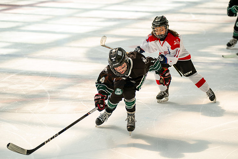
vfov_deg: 8.7
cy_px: 80
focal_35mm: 157
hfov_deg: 13.1
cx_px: 119
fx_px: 1038
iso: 1600
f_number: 3.5
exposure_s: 1/2500
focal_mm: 157
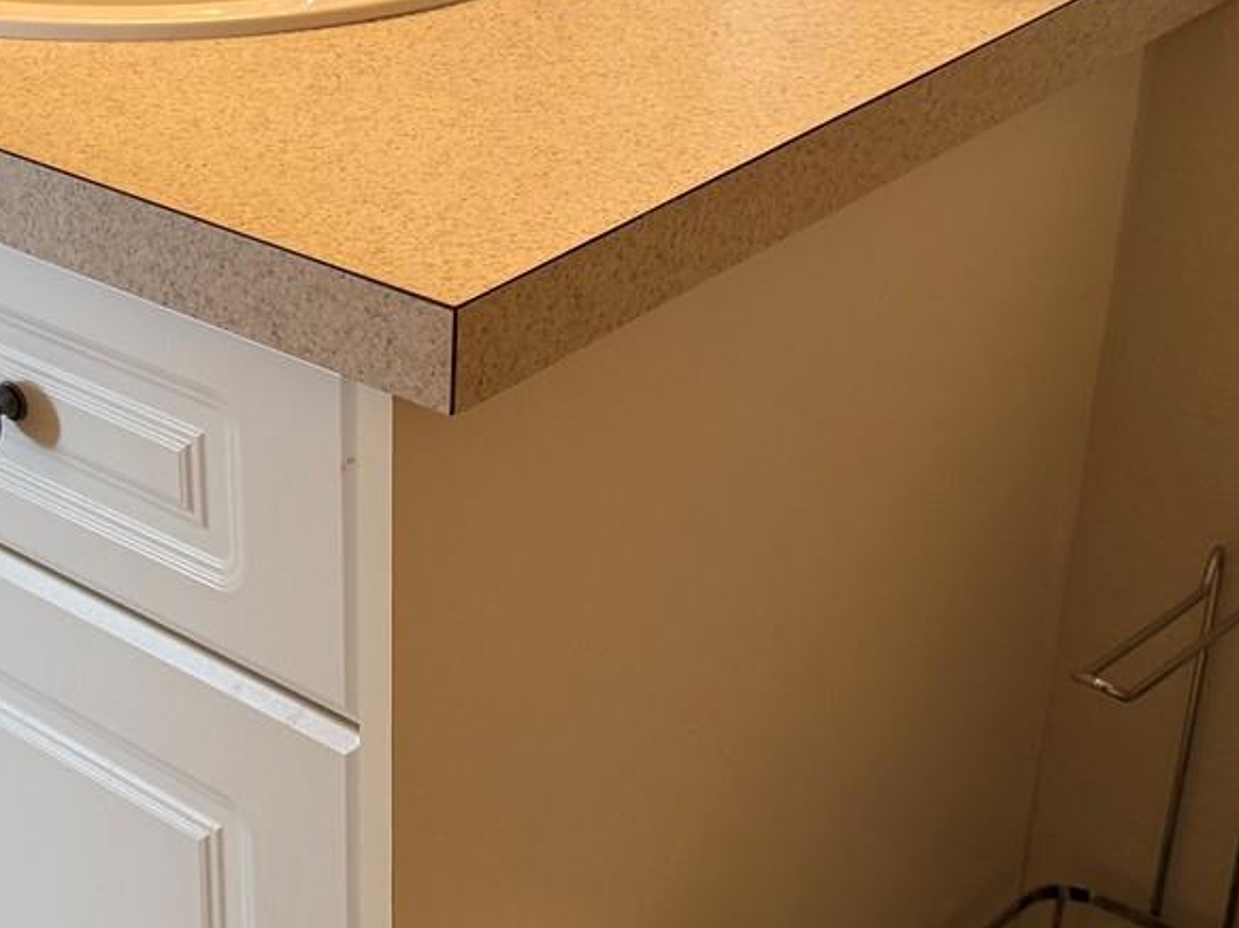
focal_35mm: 66
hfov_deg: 28.4
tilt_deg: -26.6
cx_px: 143
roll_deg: +2.6
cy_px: 402
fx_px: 2361
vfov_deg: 22.2
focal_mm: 6.76
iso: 160
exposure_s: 1/60
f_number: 1.78
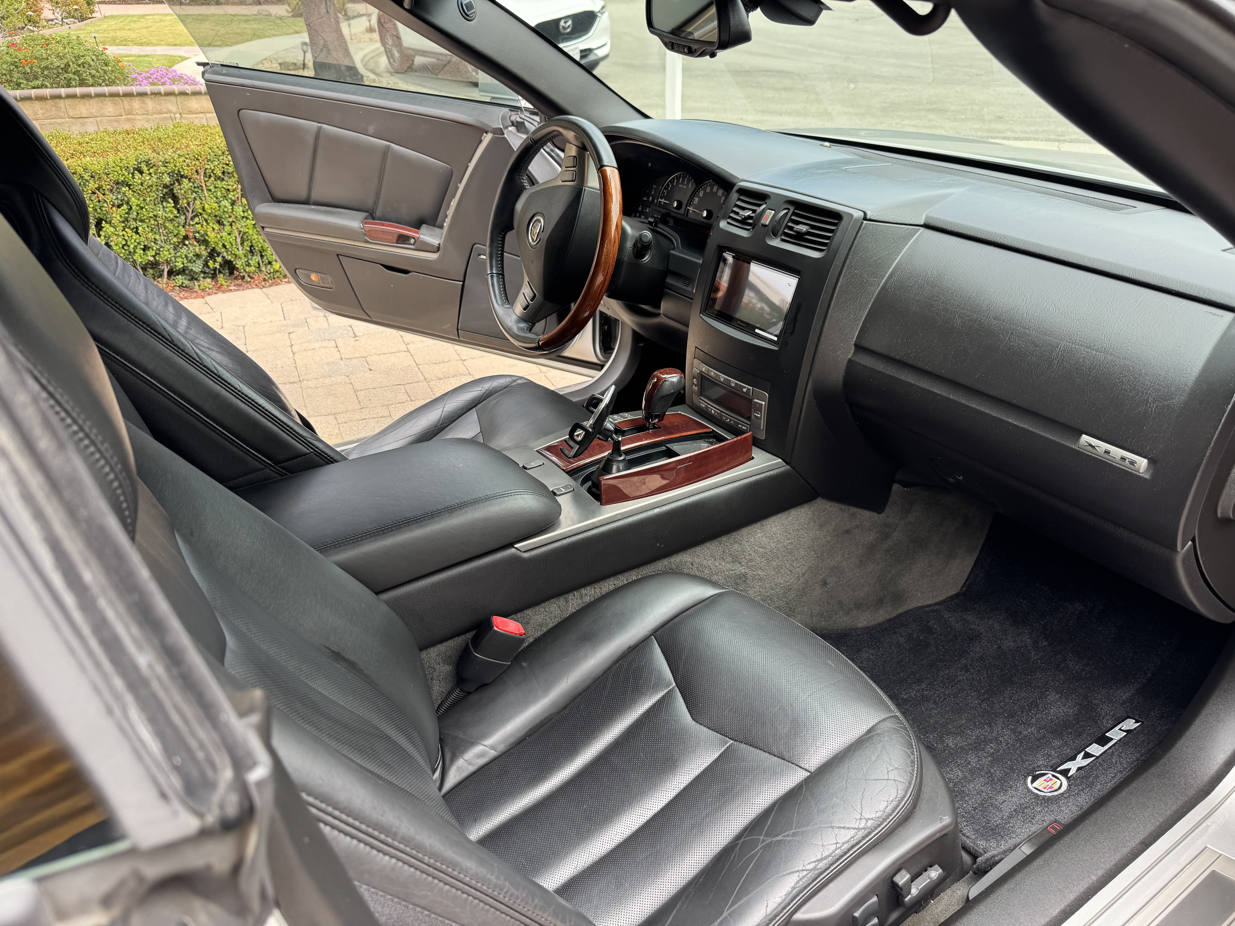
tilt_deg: -30.7
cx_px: 618
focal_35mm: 24
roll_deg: +2.5
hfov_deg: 71.6
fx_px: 856
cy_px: 463
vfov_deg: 56.8
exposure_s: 1/354
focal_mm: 6.76
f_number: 1.78
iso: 80
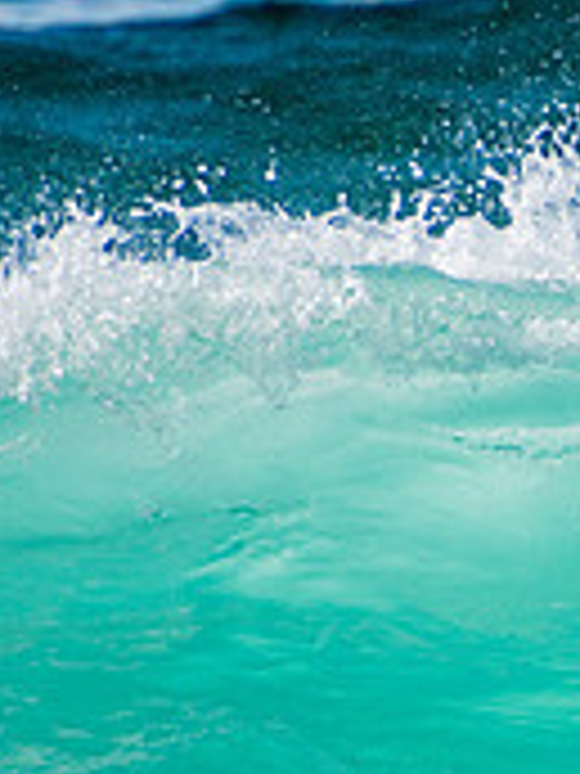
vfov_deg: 1.0
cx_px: 1218
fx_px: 43519
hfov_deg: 0.8
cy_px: 754
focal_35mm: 1948
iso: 280
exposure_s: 1/2000
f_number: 5.6
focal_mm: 400
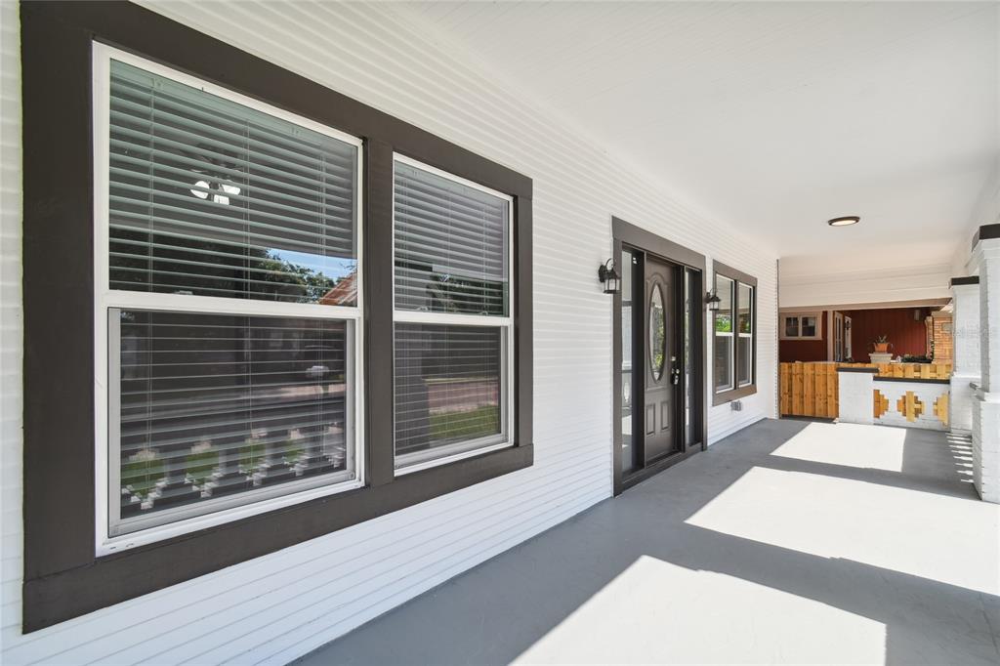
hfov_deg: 100.4
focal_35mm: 15
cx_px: 500
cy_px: 333
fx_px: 417
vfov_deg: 77.3
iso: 100
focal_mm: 10
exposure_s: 1/60
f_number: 7.1
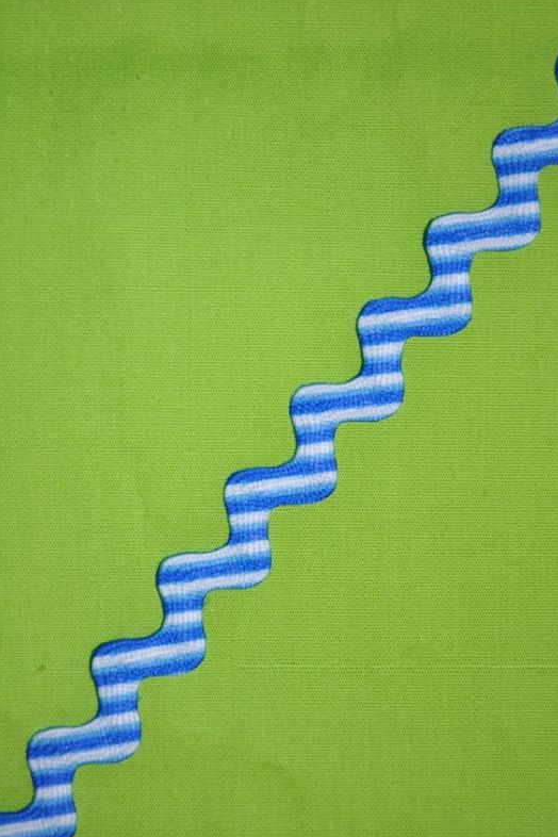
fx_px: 1418
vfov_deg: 32.9
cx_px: 281
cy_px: 421
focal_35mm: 61
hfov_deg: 22.3
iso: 200
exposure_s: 1/60
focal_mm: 40
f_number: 5.3
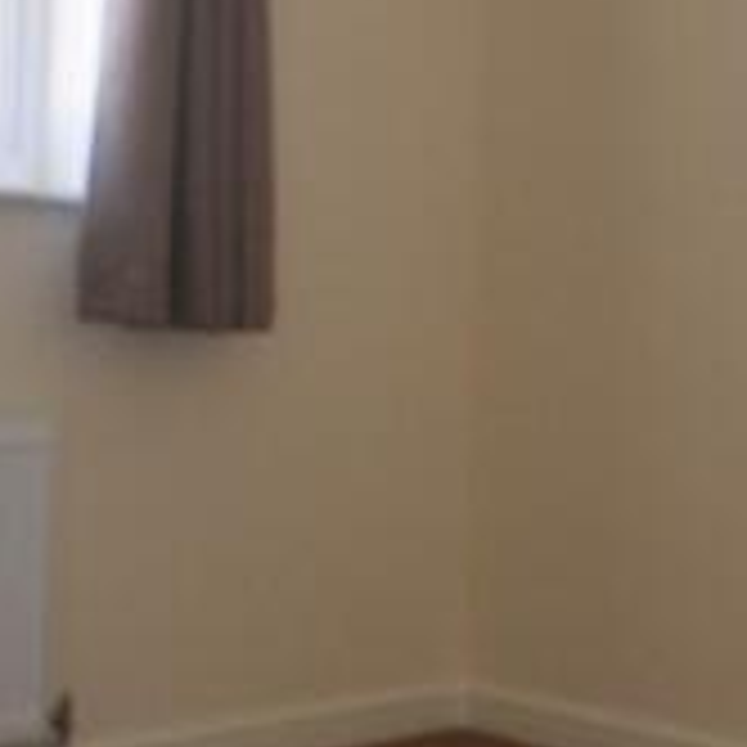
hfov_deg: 20.4
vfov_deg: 20.4
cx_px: 594
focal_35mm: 84
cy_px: 173
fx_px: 2056
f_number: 5.6
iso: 800
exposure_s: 1/125
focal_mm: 23
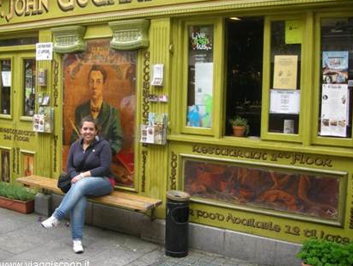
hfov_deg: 44.6
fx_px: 429
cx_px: 150
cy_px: 116
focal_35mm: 42
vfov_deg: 34.4
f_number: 3
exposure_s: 1/56
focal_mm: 7.5
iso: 64
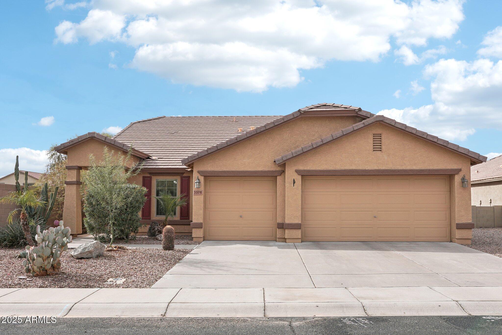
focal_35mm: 32
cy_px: 168
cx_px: 251
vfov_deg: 41.7
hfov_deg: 59.5
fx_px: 439
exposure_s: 1/500
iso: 125
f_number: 8
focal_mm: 21
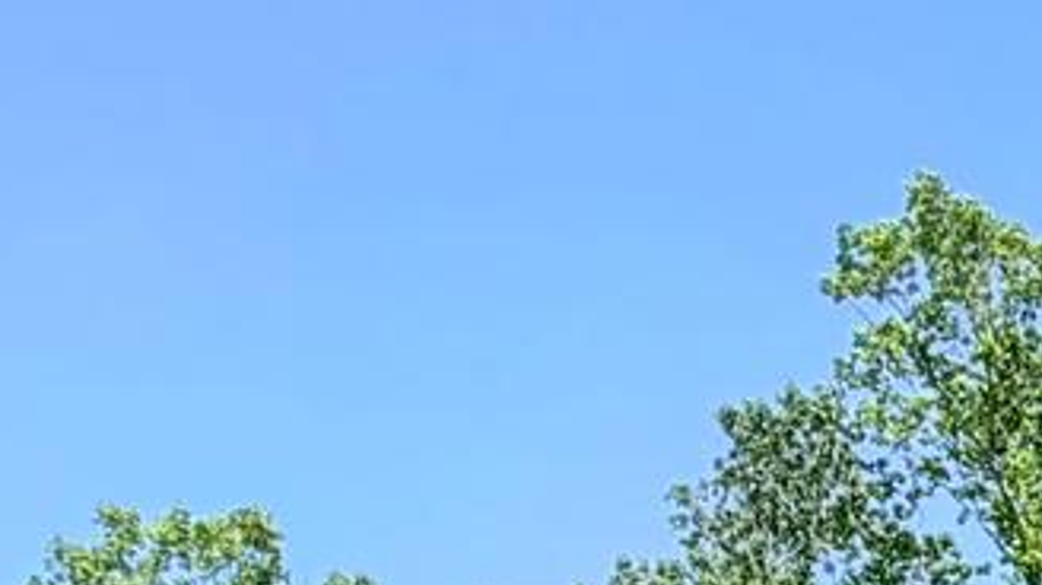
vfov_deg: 14.3
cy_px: 1251
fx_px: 1850
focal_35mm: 67
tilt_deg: +5.7
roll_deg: +0.5
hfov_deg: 22.8
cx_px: 1715
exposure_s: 1/770
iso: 32
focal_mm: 2.22
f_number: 2.2
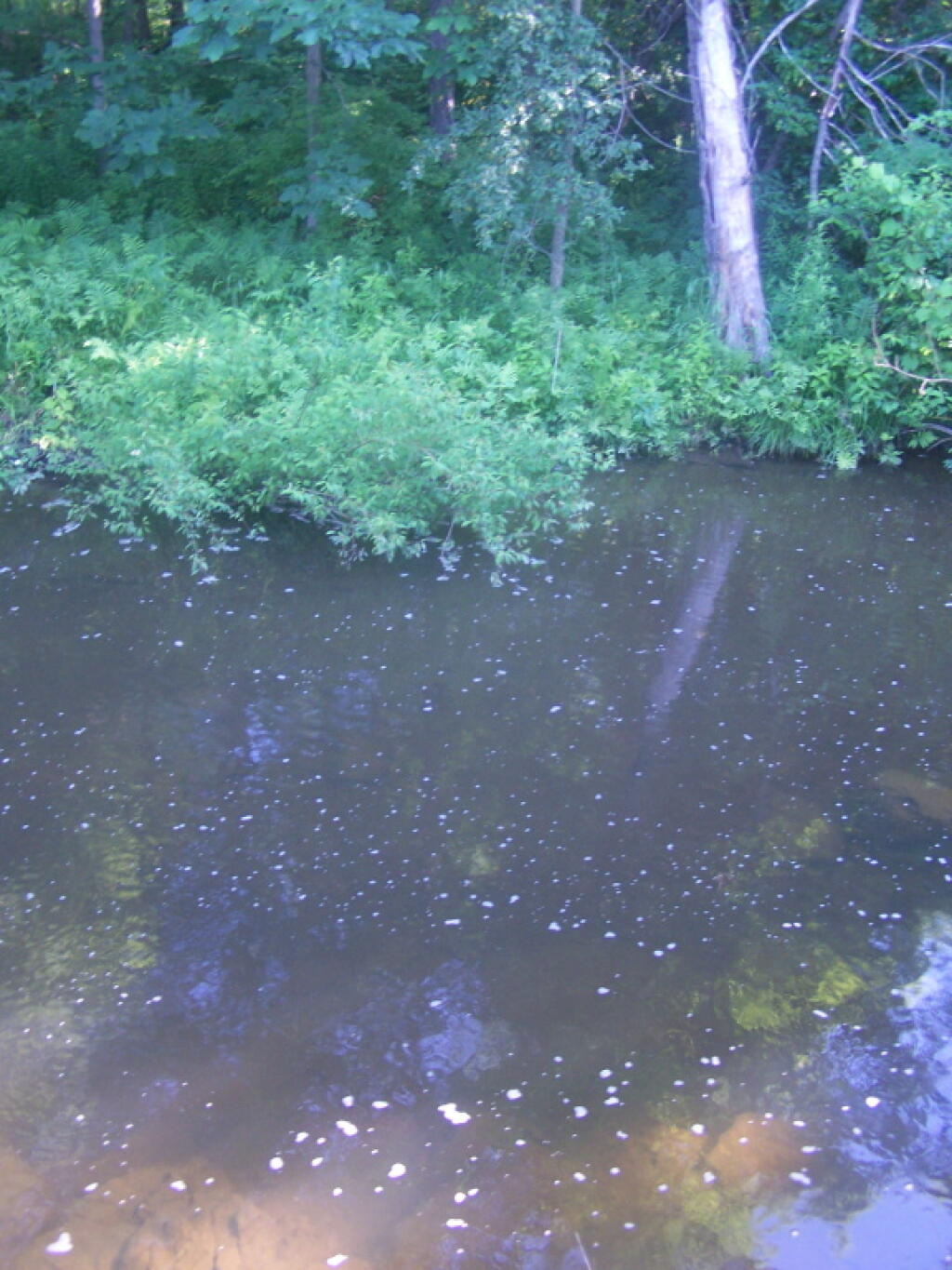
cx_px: 476
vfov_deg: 49.0
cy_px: 635
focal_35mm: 38
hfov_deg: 37.7
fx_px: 1393
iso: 140
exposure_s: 1/20
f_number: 2.8
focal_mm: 6.3
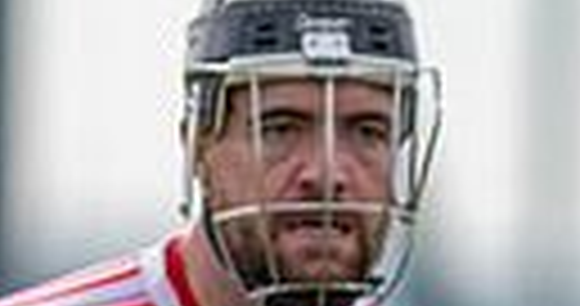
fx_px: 35578
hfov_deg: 0.9
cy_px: 933
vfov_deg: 0.5
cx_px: 1087
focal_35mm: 2348
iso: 100
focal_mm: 300
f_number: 2.8
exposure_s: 1/1600
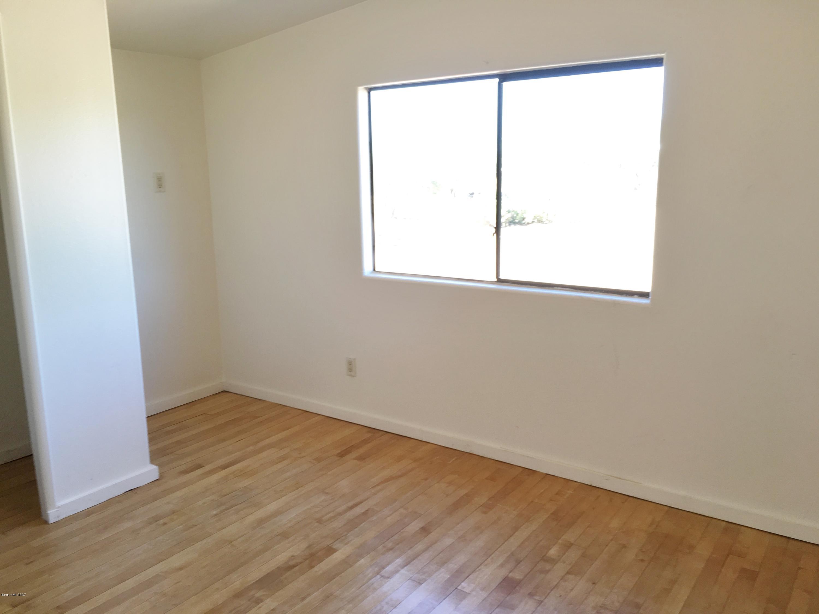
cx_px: 410
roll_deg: +0.6
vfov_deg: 48.2
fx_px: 686
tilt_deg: -11.6
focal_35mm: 29
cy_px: 307
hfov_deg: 61.7
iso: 25
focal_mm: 4.15
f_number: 2.2
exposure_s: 1/60
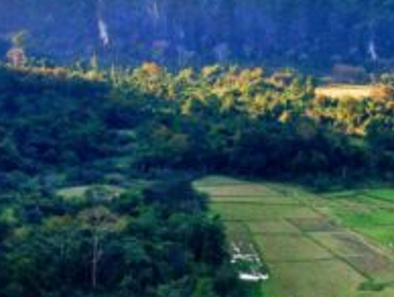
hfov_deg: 21.6
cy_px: 25
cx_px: 286
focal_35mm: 90
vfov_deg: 16.2
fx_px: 1026
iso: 50
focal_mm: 4.28
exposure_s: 1/587
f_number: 2.4
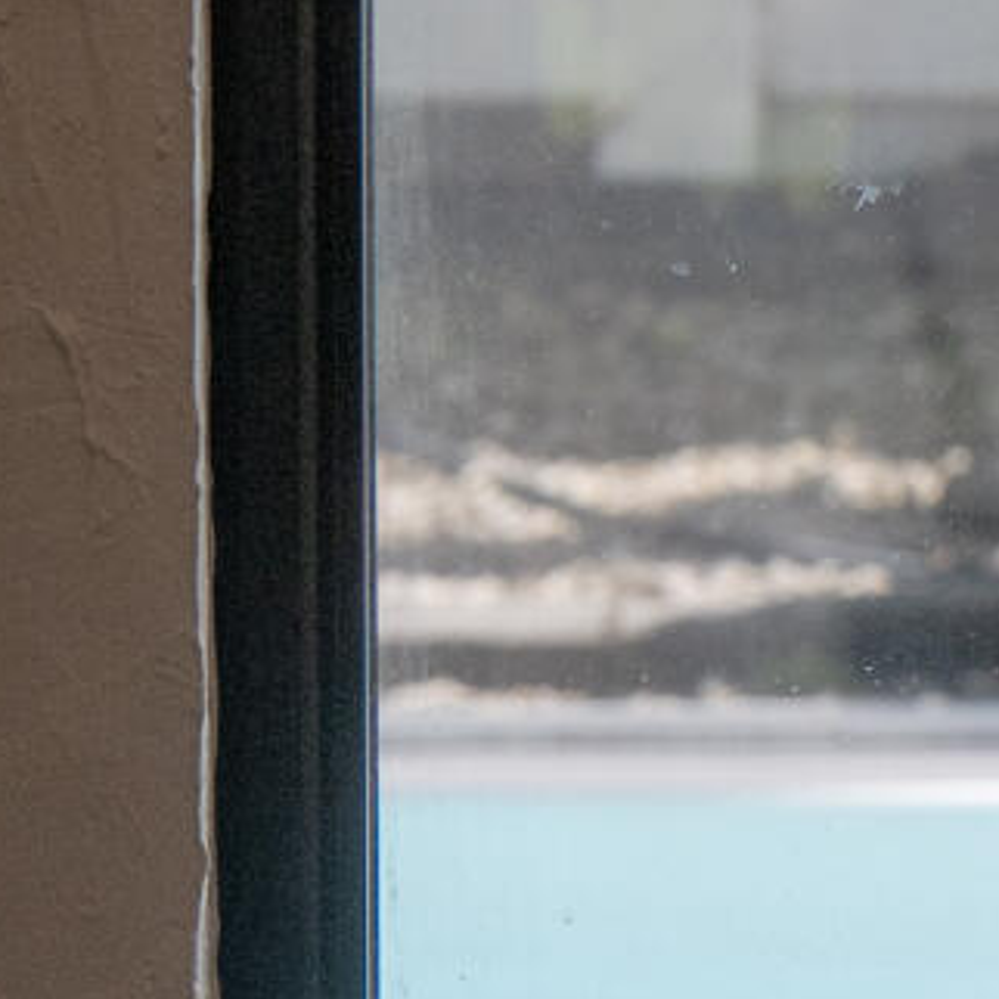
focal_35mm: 704
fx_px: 22986
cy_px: -484
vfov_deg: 2.5
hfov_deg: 2.4
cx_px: 4288
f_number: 7.1
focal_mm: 89
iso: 200
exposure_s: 1/400
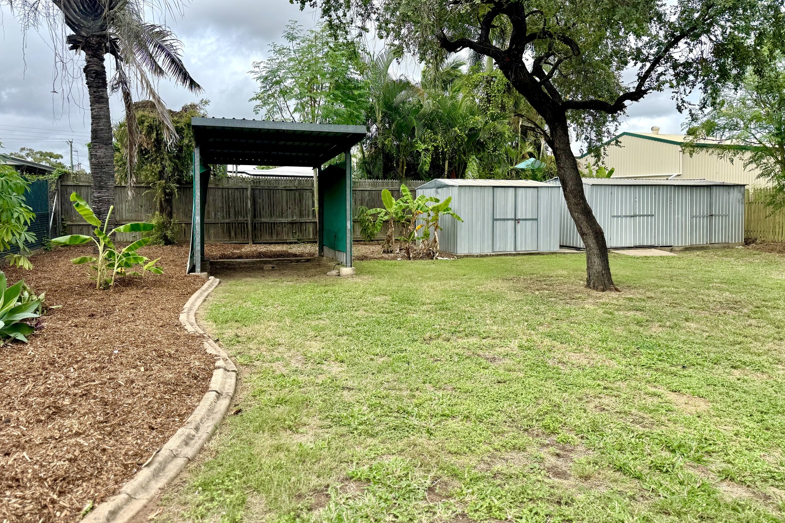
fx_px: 545
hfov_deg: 71.5
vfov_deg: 51.2
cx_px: 392
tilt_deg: -2.6
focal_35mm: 25
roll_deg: +0.1
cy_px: 234
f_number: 1.78
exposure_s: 1/2174
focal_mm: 6.76
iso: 80
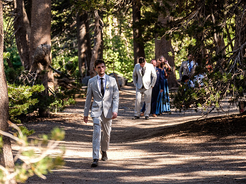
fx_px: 974
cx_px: 116
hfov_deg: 14.4
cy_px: 92
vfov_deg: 10.8
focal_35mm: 137
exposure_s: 1/220
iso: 200
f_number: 2.8
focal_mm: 83.8
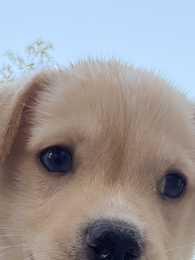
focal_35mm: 84
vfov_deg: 20.6
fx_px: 631
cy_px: 363
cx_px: 79
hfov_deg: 17.6
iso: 80
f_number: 1.9
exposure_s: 1/174
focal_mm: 2.71
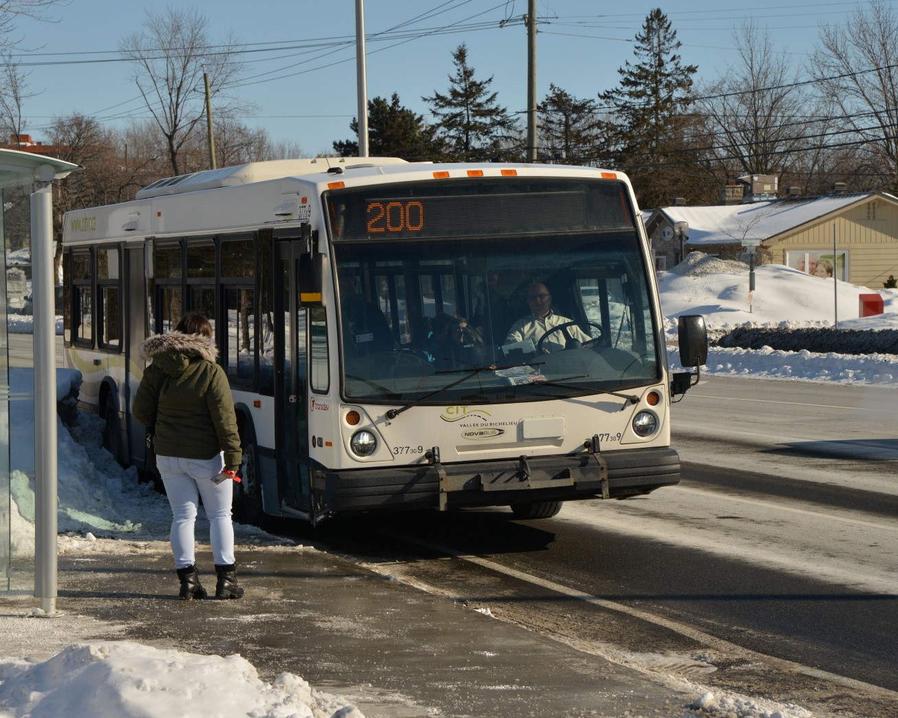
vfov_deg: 15.5
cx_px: 513
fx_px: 2631
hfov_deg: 19.4
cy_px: 347
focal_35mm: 99
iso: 400
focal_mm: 85
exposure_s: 1/1000
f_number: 11
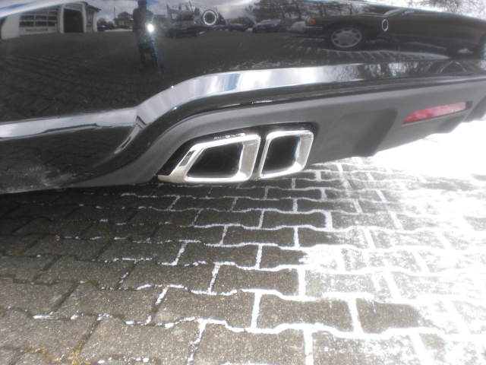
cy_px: 182
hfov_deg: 49.0
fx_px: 534
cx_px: 243
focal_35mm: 38
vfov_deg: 37.7
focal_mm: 6.3
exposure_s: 1/100
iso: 64
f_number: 3.1
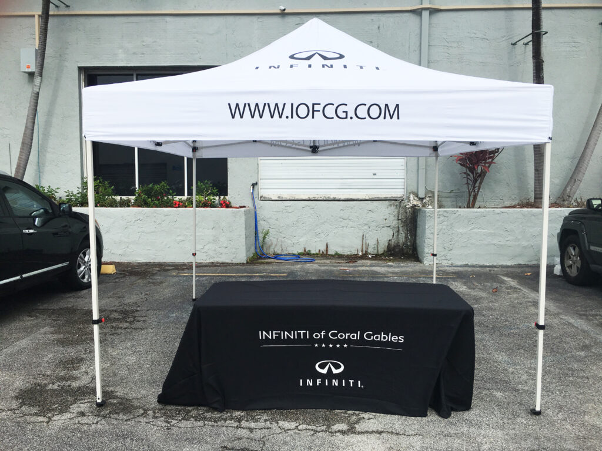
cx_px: 301
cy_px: 226
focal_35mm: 29
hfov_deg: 61.7
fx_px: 504
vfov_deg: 48.2
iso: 25
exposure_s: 1/1221
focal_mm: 4.15
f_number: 2.2
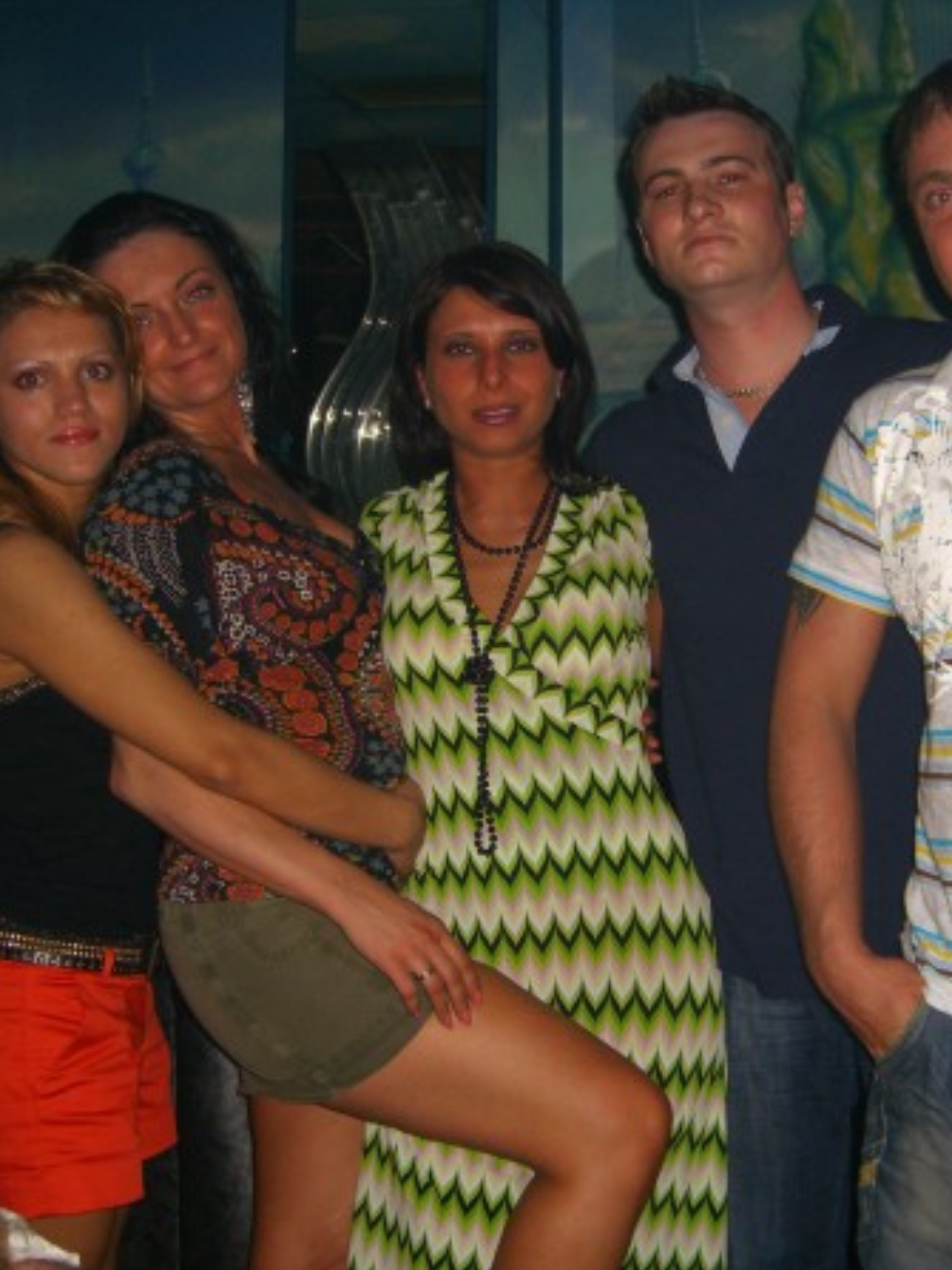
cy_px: 634
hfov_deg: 28.4
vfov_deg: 37.5
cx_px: 620
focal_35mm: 51
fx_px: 1871
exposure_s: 1/60
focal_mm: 7.9
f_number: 2.8
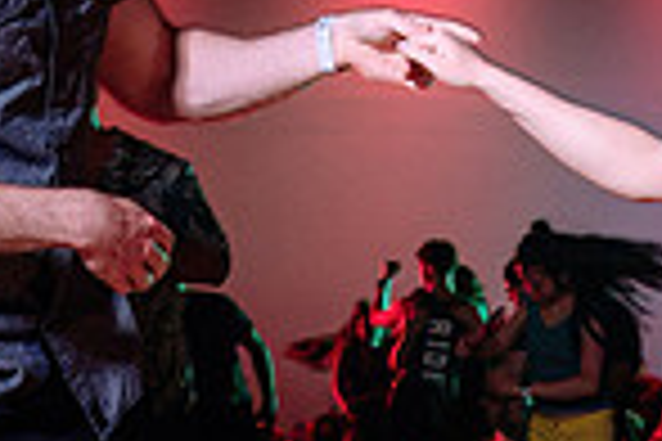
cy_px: 426
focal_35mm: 150
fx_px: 2758
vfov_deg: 9.1
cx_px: 626
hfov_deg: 13.5
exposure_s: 1/125
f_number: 2.8
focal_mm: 32
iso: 800
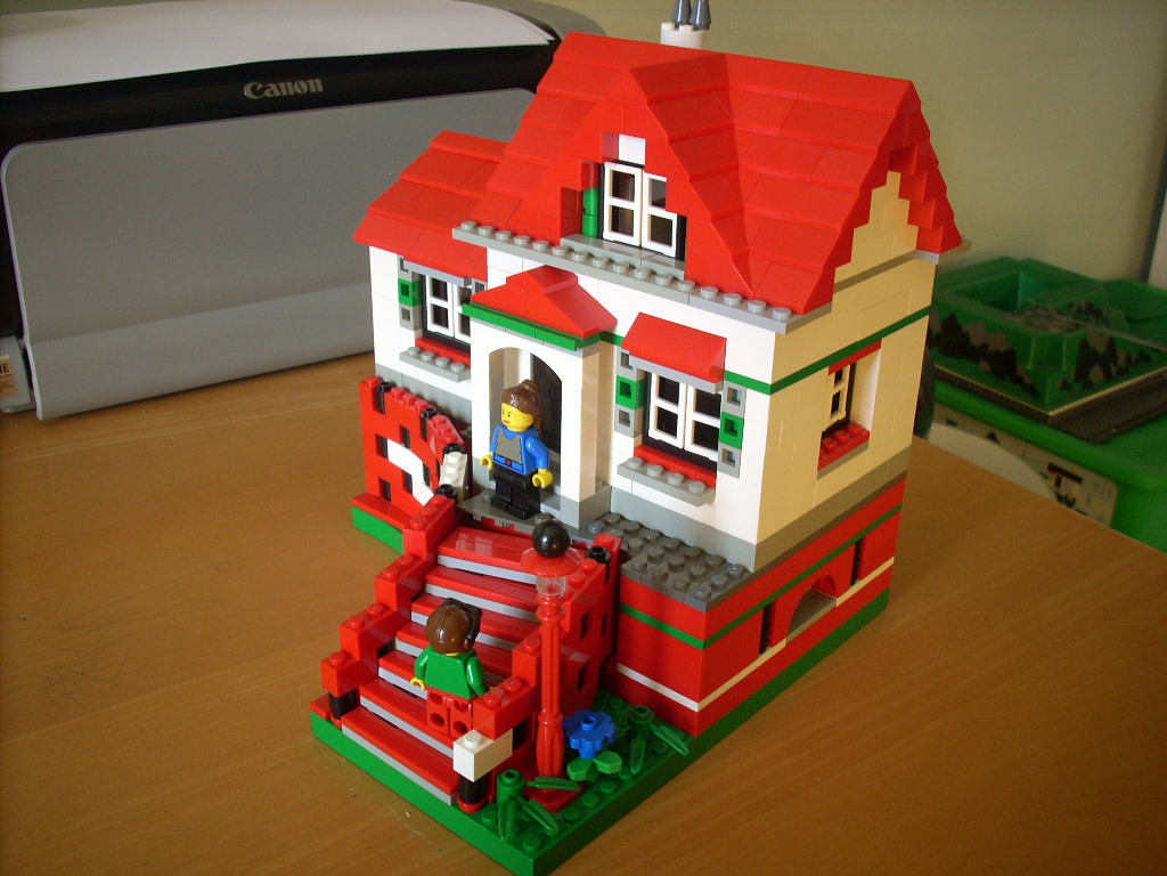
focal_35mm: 37
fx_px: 1247
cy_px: 438
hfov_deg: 50.1
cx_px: 584
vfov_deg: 38.7
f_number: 2.8
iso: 141
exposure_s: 1/30
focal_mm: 6.2
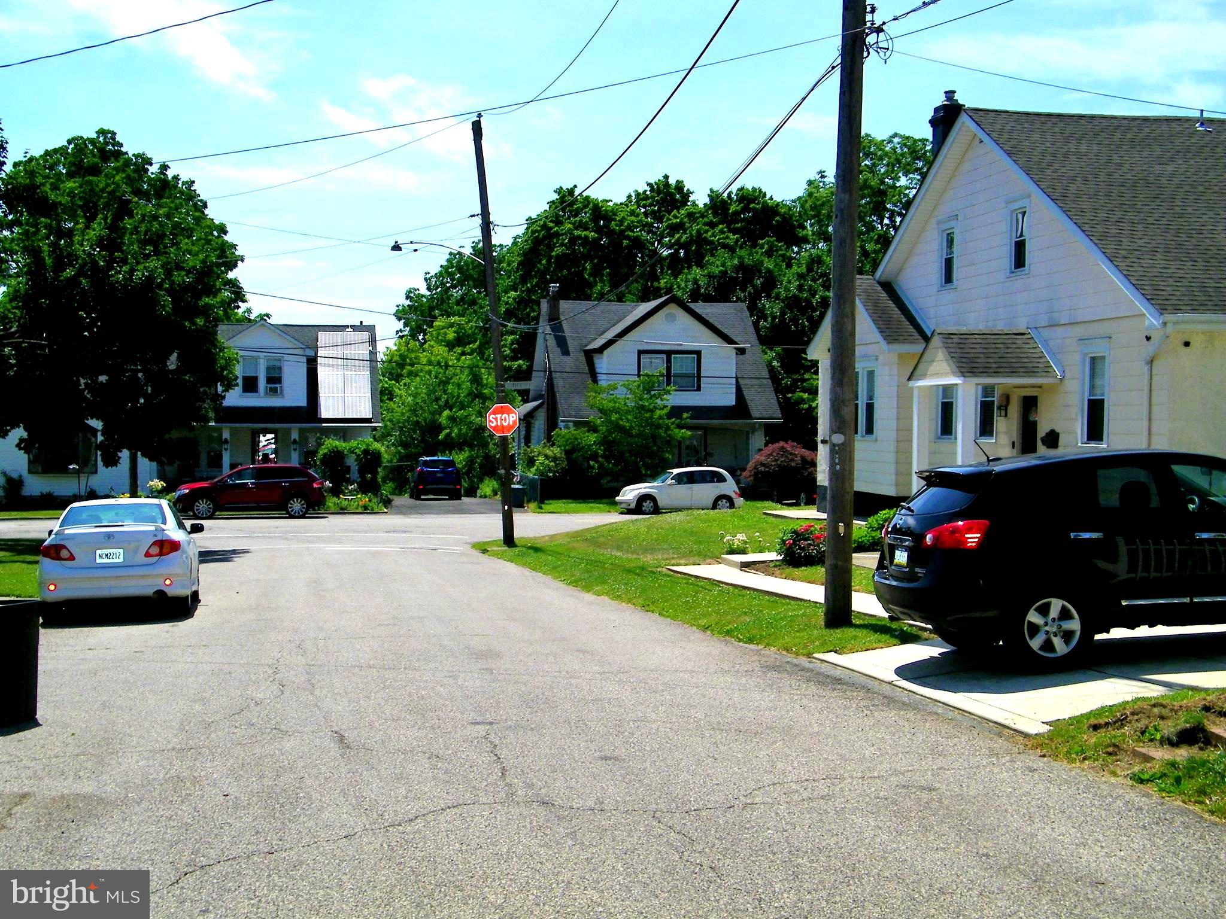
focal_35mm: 44
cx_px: 613
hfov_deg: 42.9
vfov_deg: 32.9
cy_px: 460
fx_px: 1558
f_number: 7.8
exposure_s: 1/400
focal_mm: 7.9
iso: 80
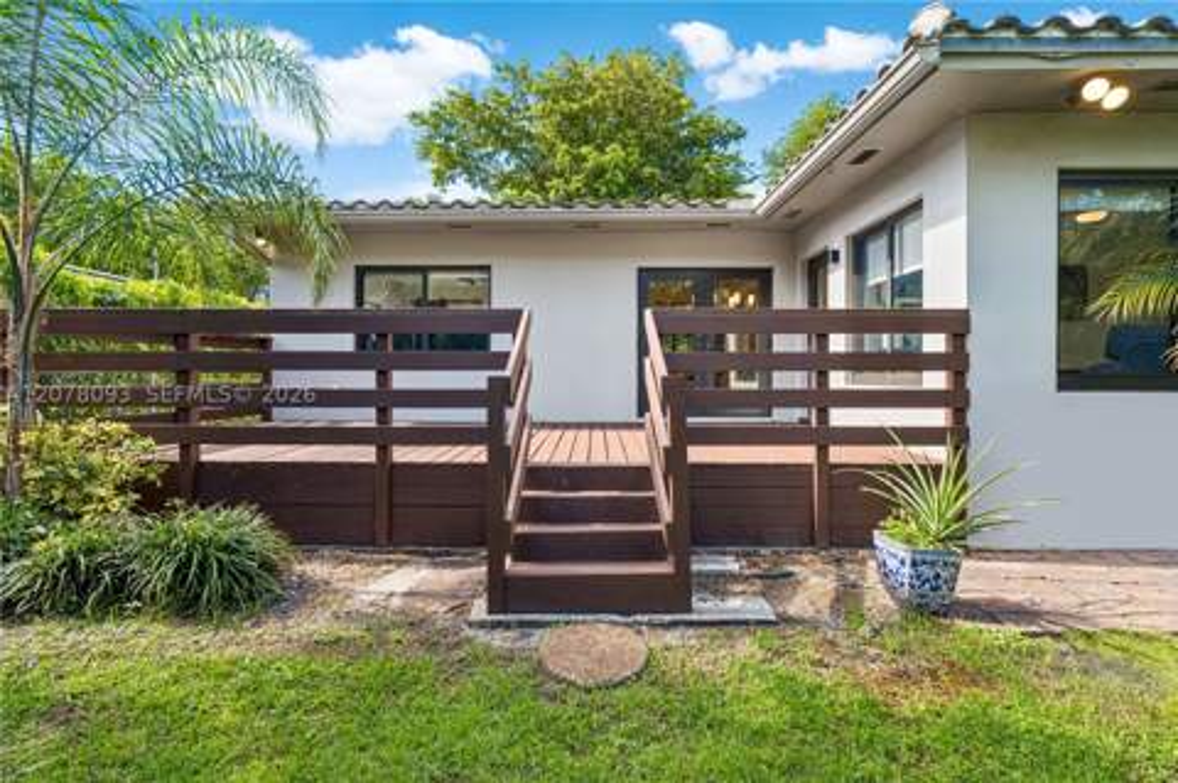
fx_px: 523
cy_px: 392
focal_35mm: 16
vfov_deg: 73.6
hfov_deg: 96.8
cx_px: 589
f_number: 11
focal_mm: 16
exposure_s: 1/25
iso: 100
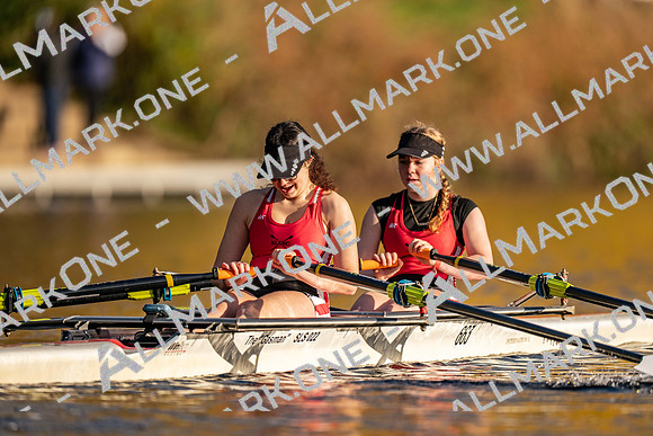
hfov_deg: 3.4
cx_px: 326
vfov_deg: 2.3
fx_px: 10885
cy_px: 218
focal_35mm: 600
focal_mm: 600
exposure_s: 1/2500
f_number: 4
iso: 220
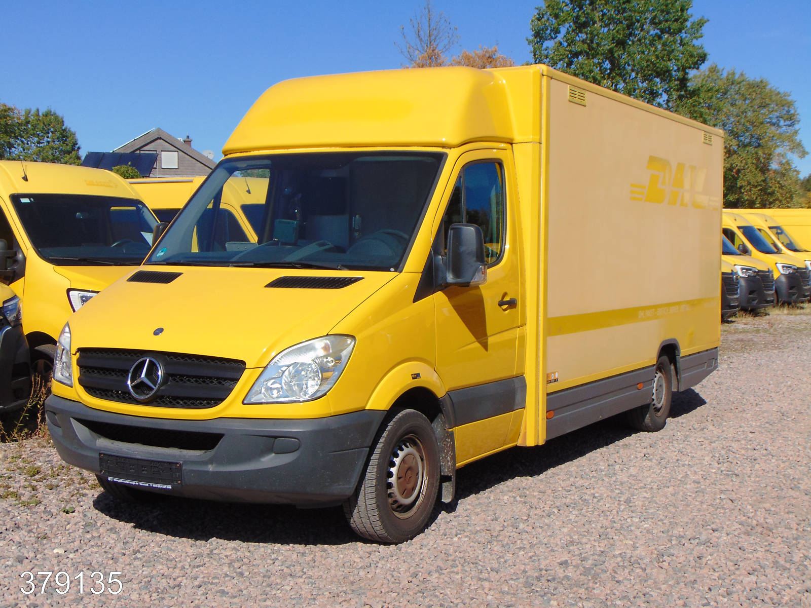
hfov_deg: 38.2
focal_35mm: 50
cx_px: 406
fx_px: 1171
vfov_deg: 29.1
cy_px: 304
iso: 80
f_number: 9
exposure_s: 1/200
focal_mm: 9
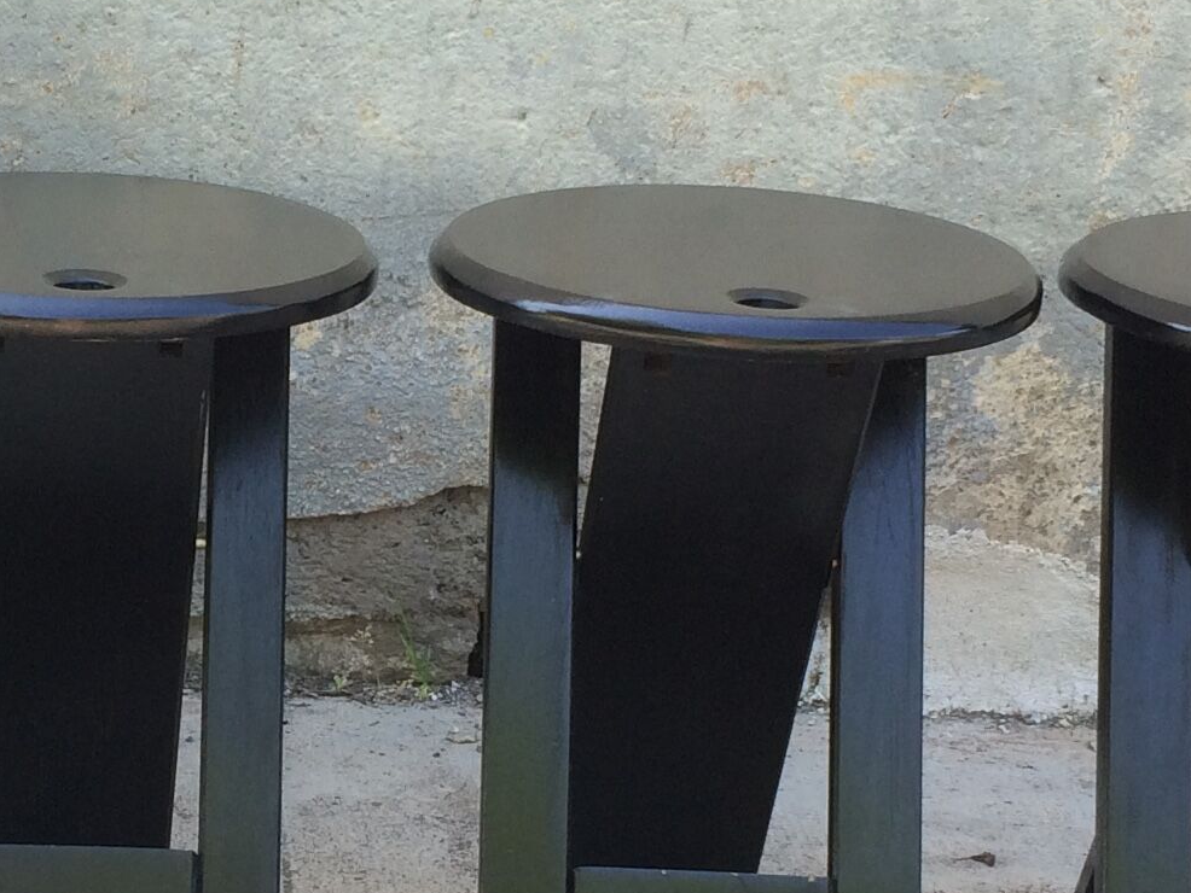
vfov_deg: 15.4
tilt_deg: -19.1
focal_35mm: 96
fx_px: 3304
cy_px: 631
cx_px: 130
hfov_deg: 20.1
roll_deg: -4.4
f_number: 2.2
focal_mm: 4.15
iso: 32
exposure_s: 1/125
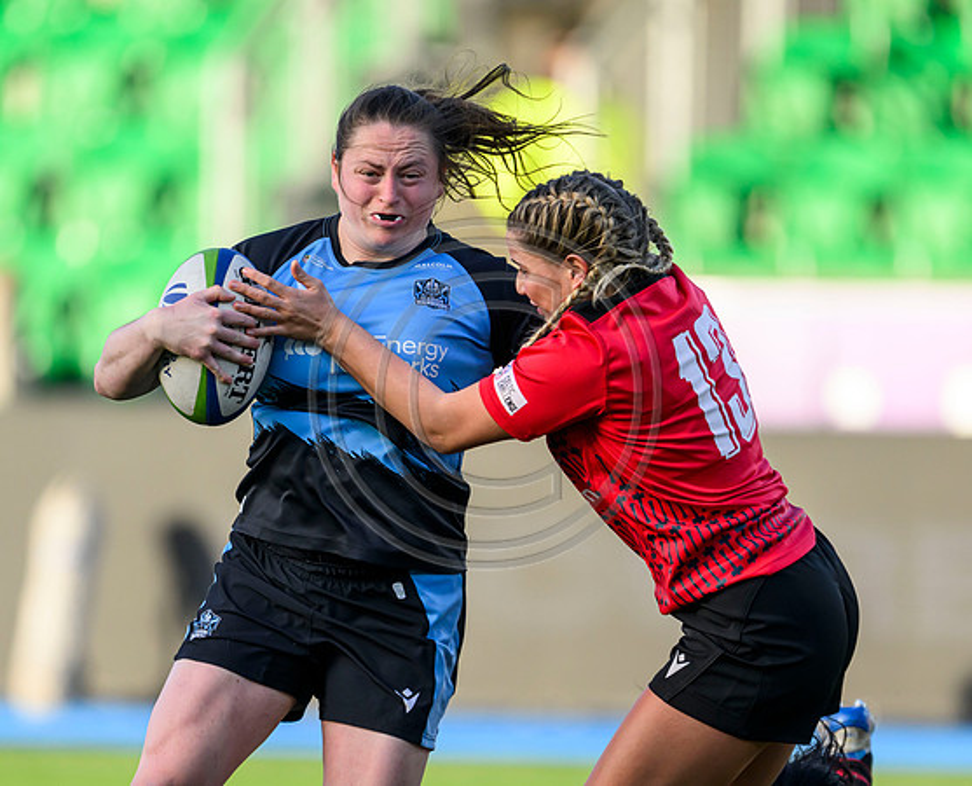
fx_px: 25238
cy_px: 523
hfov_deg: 2.2
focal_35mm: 874
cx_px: 498
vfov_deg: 1.8
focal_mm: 560
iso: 800
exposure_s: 1/1600
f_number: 4
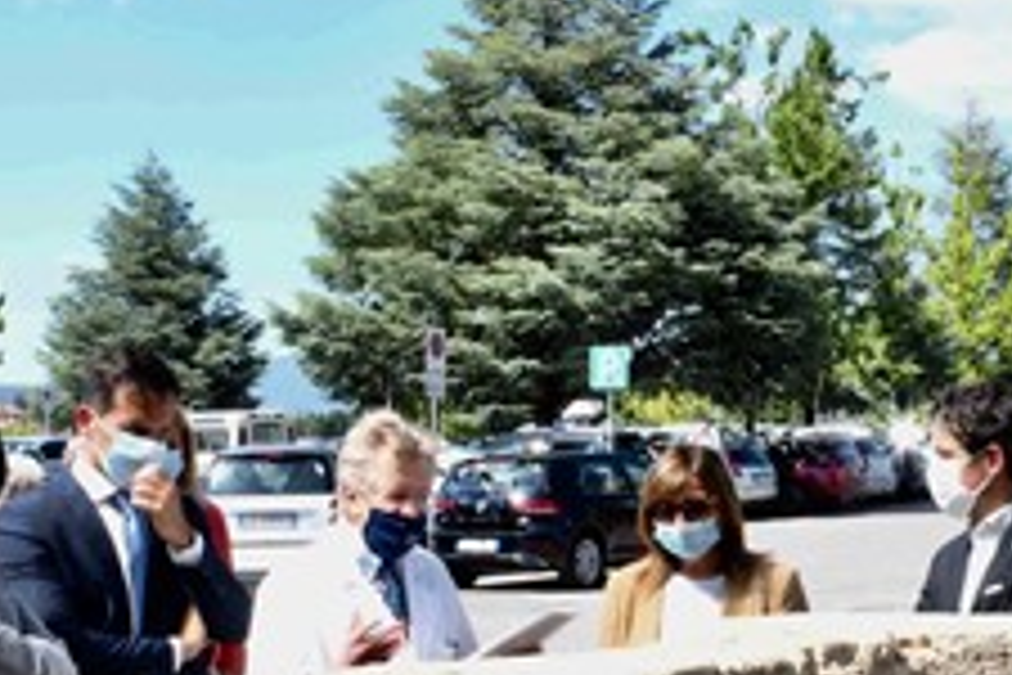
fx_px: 2249
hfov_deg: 25.1
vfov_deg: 17.0
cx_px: 756
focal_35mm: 80
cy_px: 466
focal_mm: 24
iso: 400
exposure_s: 1/25
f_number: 25
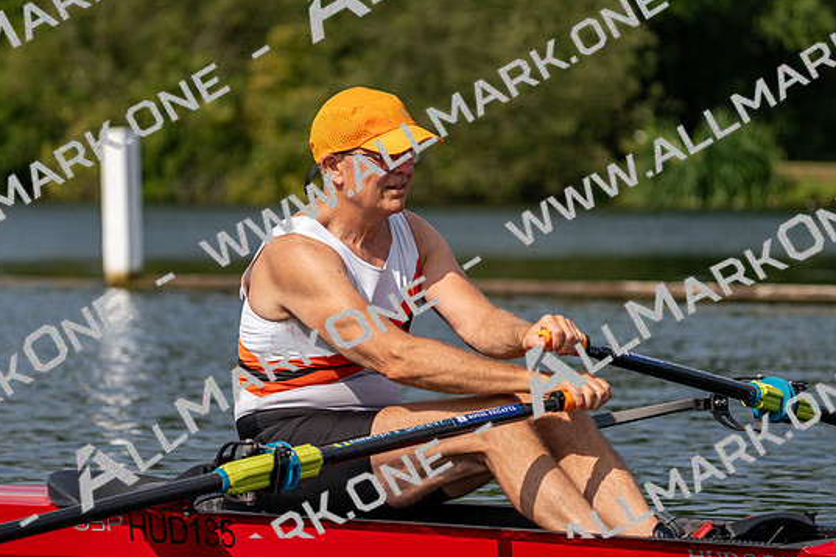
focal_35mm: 216
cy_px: 271
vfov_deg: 6.4
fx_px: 5016
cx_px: 392
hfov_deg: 9.5
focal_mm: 200
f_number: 5.6
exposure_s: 1/1600
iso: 160
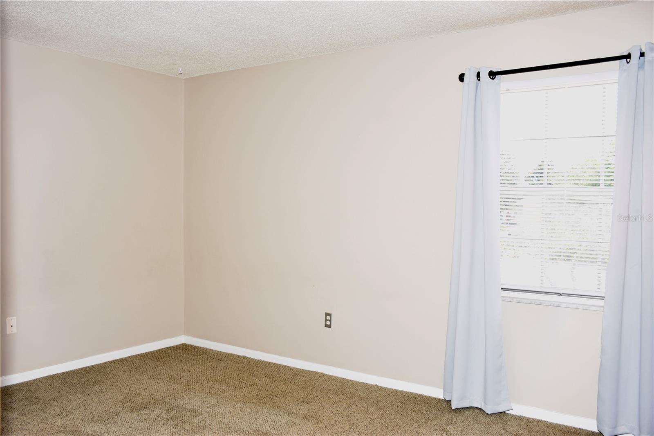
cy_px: 218
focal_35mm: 33
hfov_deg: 57.2
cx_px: 327
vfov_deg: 40.0
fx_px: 599
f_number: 4
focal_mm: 22
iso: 100
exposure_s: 1/60
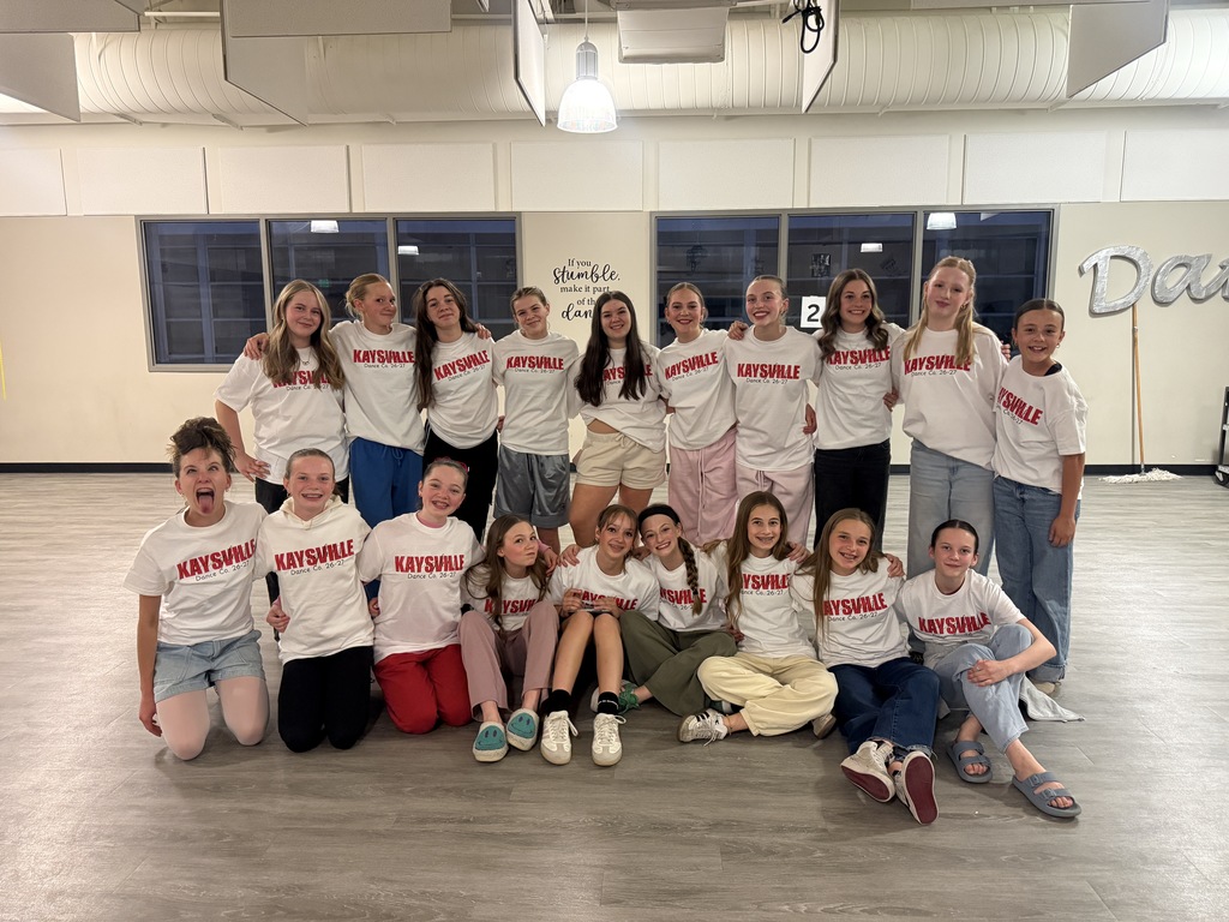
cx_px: 614
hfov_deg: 71.6
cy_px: 461
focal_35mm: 24
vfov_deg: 56.8
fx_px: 852
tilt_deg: -7.3
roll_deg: +0.9
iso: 500
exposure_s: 1/60
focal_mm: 6.76
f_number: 1.78
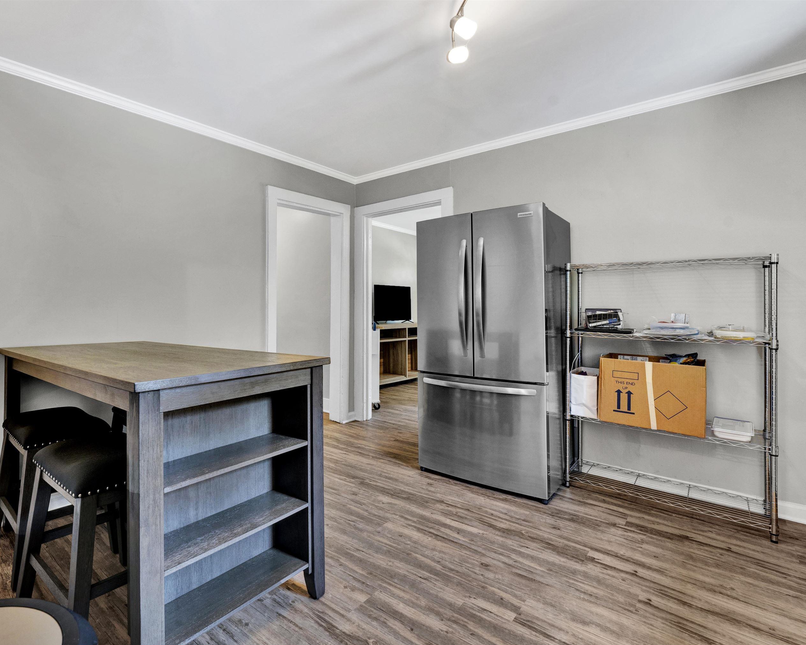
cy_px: 327
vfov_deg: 80.4
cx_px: 322
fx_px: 382
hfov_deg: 91.9
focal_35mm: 16
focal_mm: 14
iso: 400
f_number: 8
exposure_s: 1/6
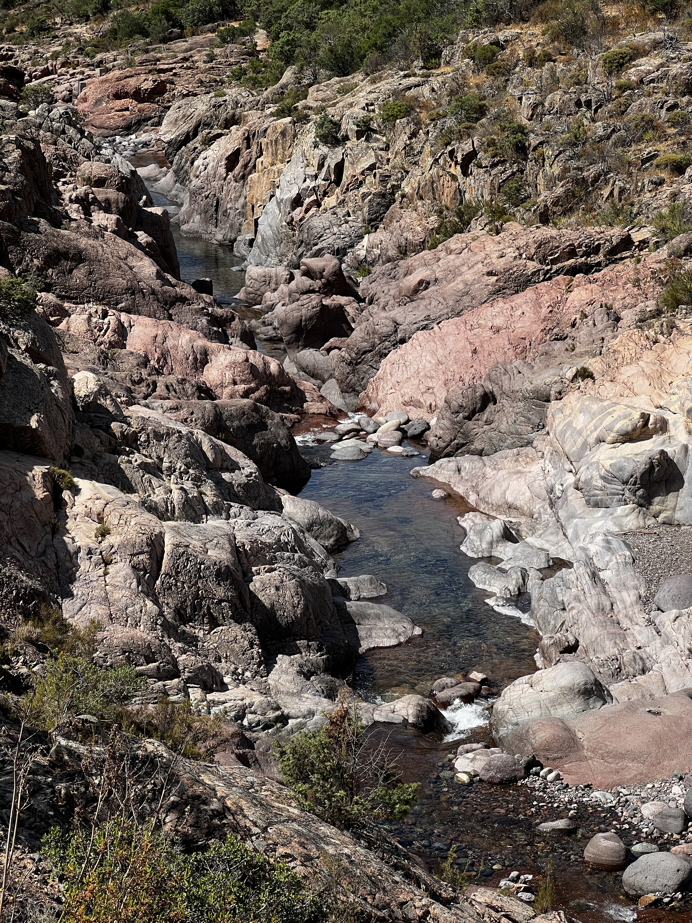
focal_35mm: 77
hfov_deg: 19.1
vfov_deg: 25.3
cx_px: 346
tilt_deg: -12.8
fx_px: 2052
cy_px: 462
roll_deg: -1.1
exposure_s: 1/681
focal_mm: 9
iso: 32
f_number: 2.8
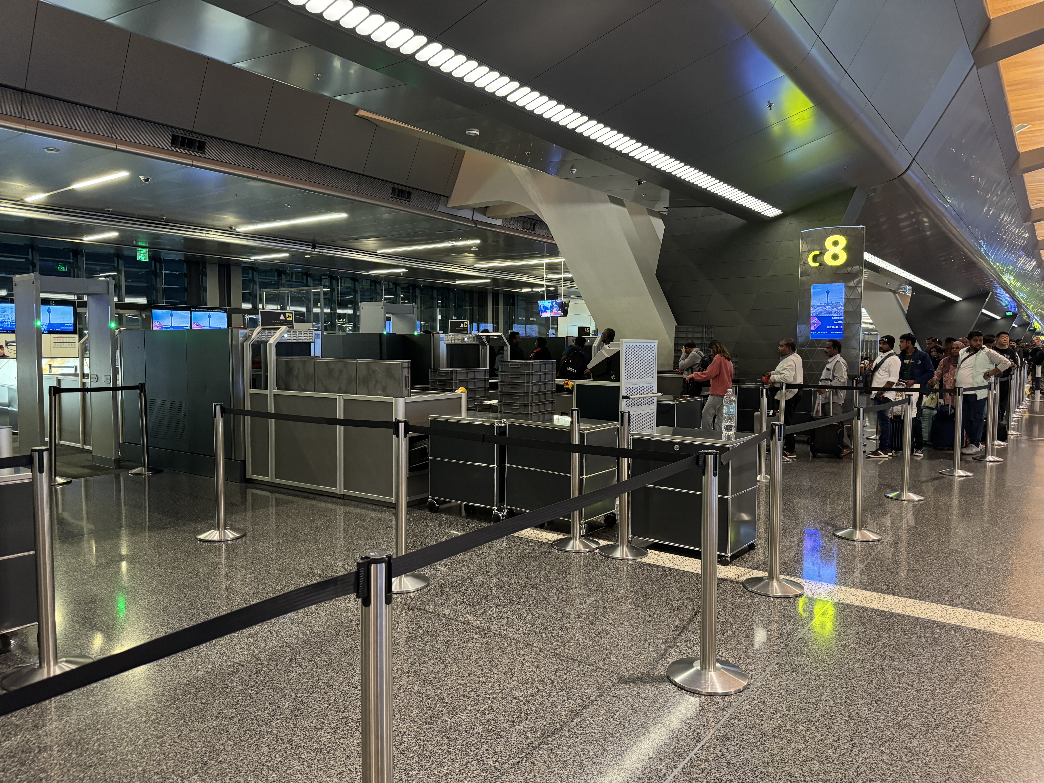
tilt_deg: -3.6
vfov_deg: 56.8
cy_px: 392
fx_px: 724
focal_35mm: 24
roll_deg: -0.5
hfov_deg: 71.6
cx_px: 522
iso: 640
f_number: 1.78
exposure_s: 1/33
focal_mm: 6.86
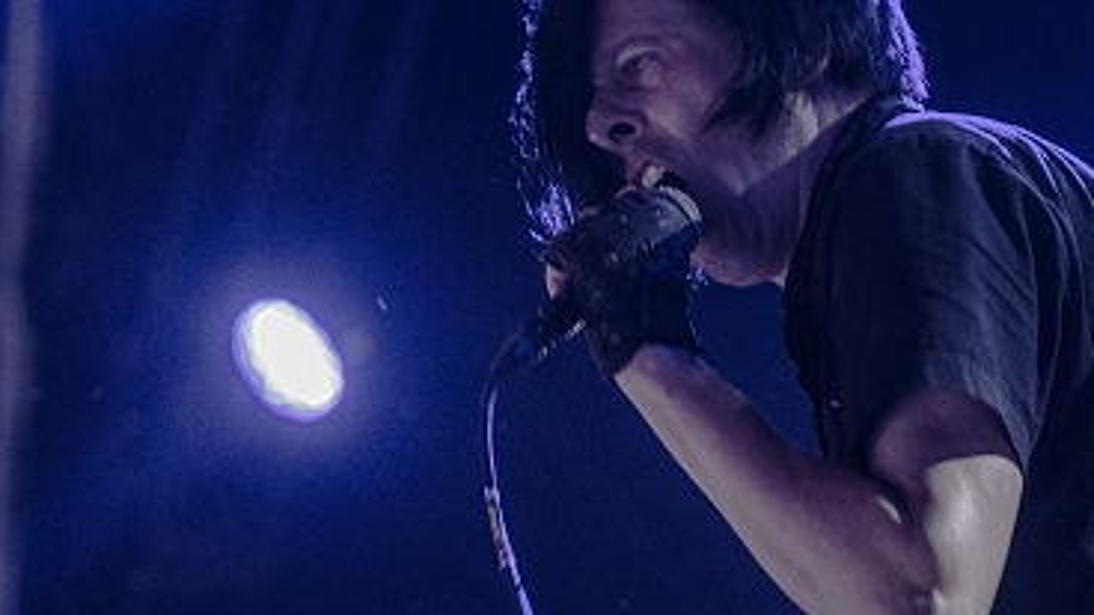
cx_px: 776
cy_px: 547
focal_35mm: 277
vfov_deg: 4.4
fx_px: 8035
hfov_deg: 7.8
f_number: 2.8
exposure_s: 1/100
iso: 1000
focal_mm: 90
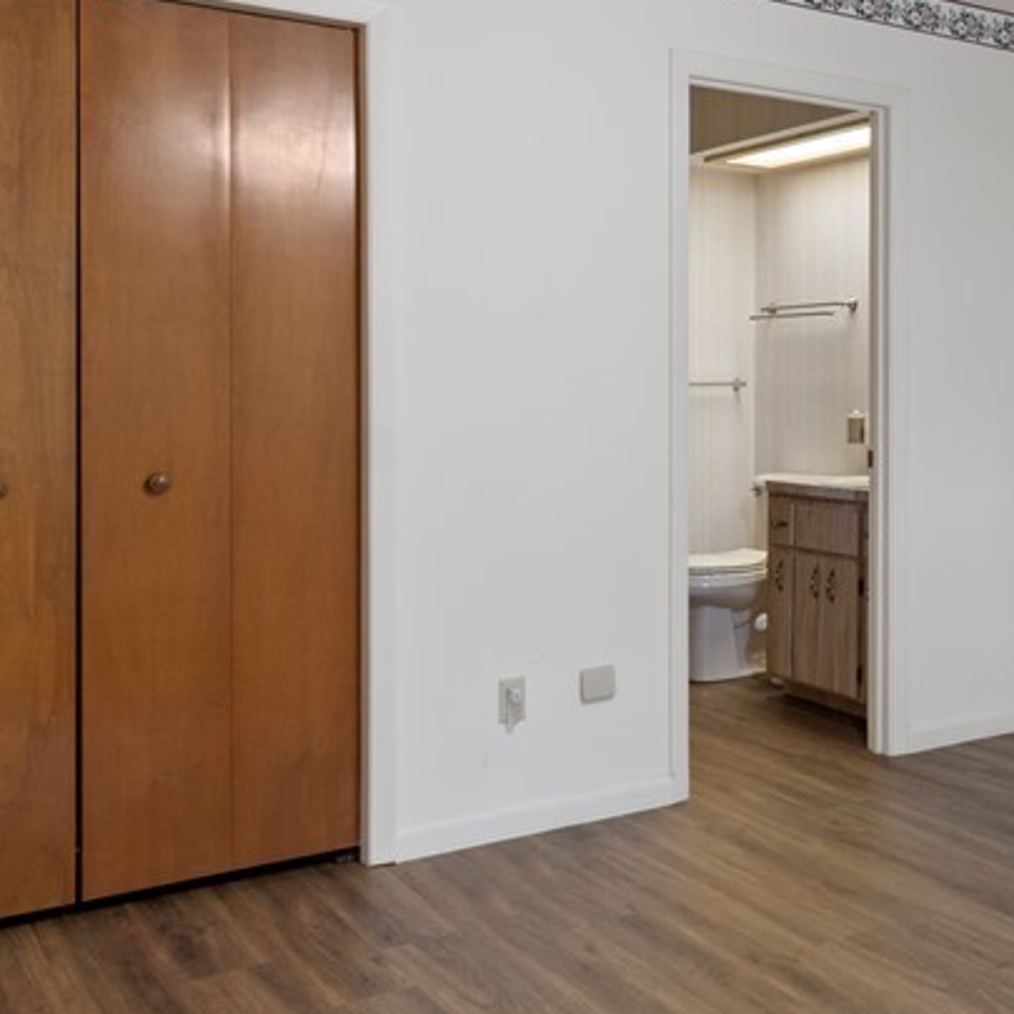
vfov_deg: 40.6
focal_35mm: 41
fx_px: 1359
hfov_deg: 37.7
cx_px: 944
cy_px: 373
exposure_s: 1/2.5
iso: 320
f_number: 8
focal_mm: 12
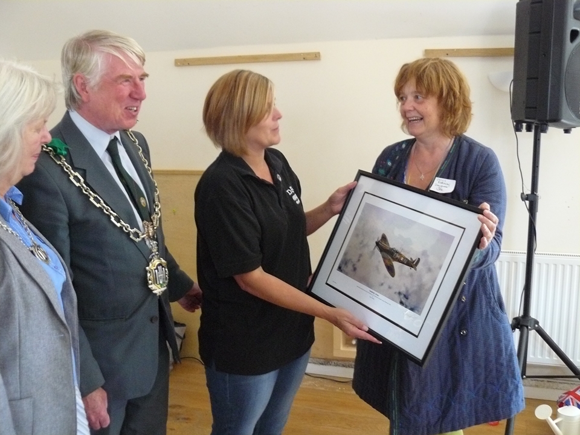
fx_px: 603
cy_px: 218
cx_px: 290
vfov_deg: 39.7
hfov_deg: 51.4
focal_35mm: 36
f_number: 2.8
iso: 400
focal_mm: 6
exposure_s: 1/15
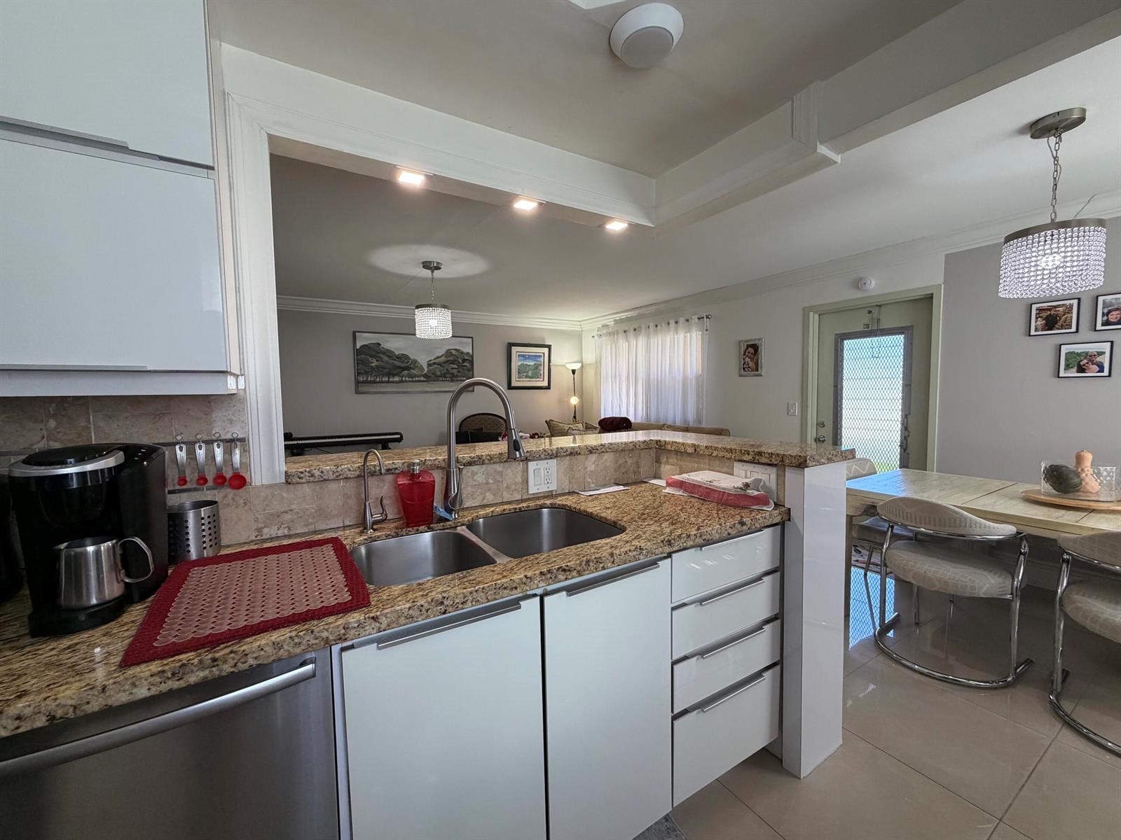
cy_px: 420
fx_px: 453
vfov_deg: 85.7
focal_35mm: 14
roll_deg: +0.8
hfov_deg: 102.1
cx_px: 560
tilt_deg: -4.1
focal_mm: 2.22
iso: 200
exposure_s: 1/120
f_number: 2.2
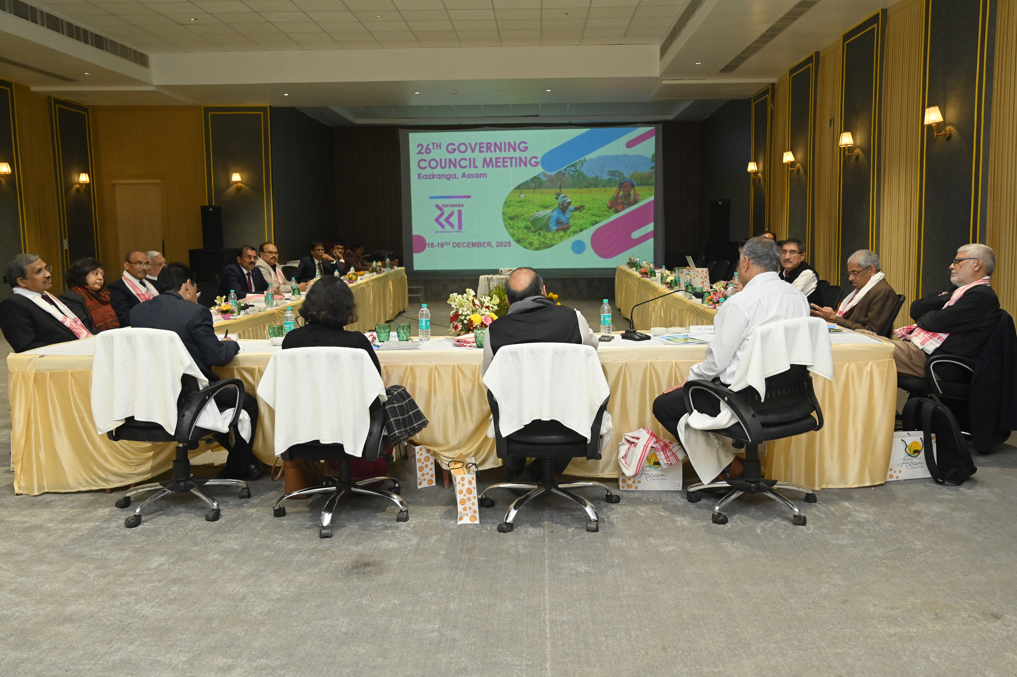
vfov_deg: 42.3
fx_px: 875
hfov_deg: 60.3
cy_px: 332
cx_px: 526
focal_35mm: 31
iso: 2000
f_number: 4
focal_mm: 29
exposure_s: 1/125
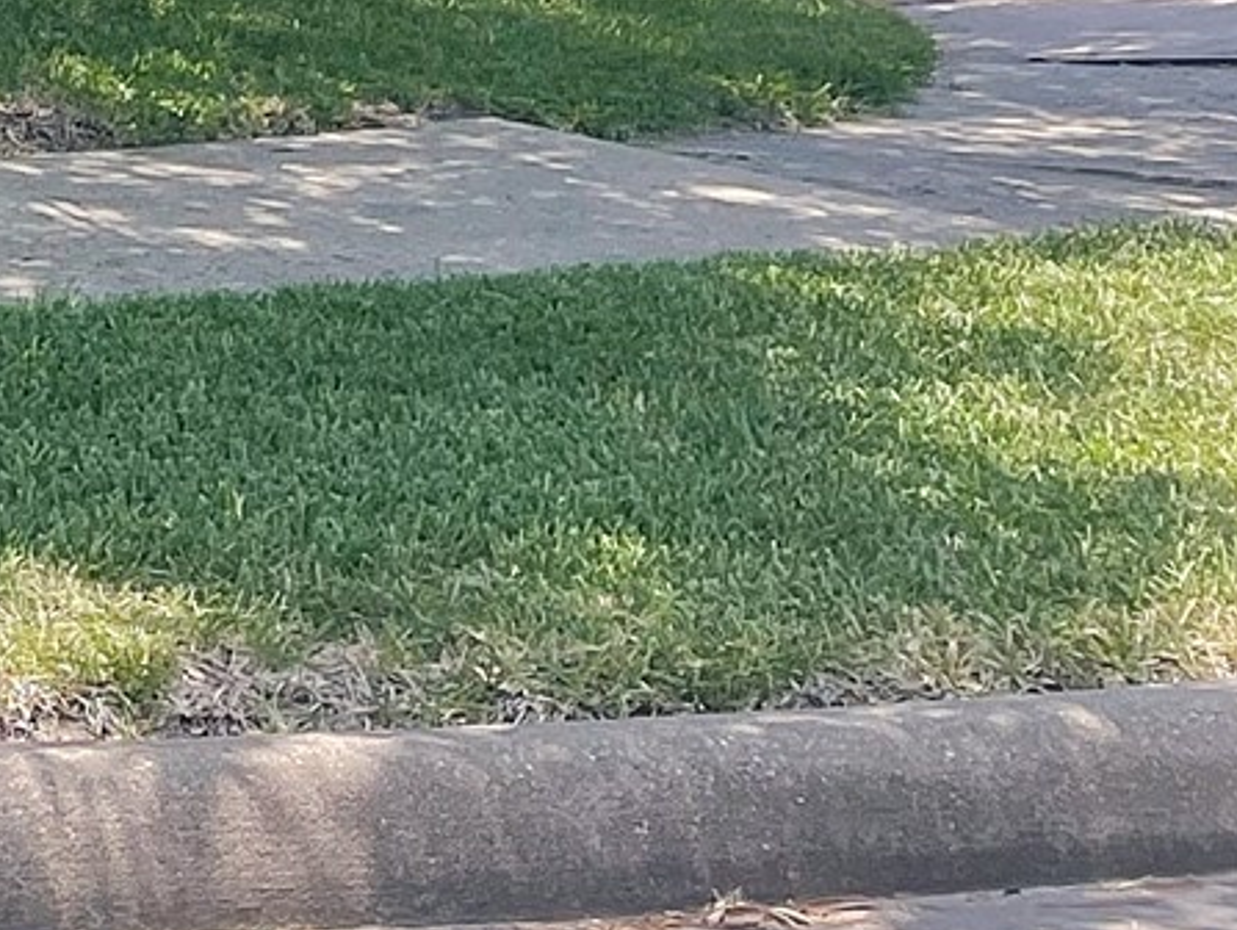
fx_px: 4256
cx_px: -1572
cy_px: -1068
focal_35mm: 119
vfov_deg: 11.1
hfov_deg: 13.2
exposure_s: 1/640
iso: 32
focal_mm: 4.2
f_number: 1.6
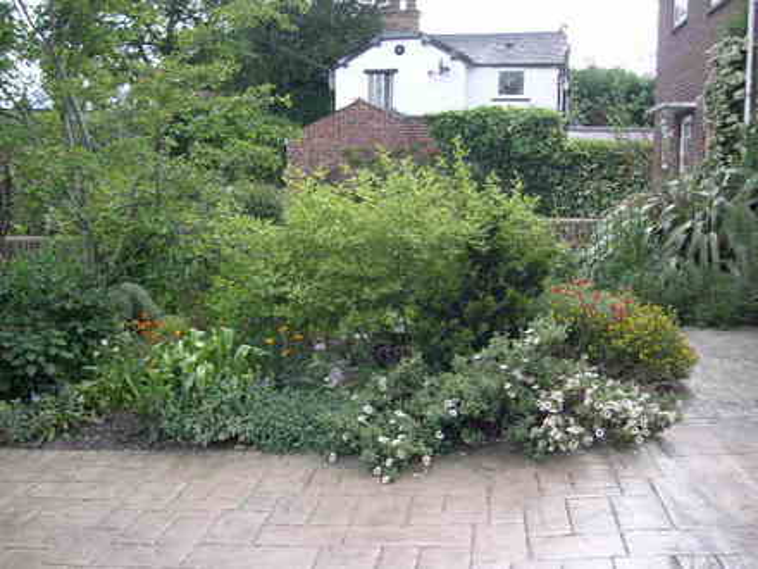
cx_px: 379
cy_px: 284
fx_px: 832
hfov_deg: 49.0
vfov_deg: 37.7
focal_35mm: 38
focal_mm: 8
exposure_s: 1/170
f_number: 2.8
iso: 100
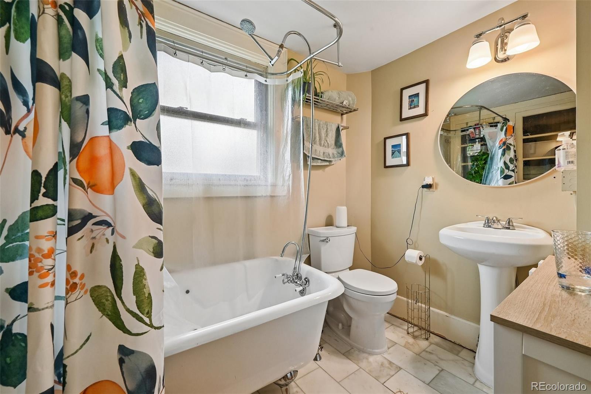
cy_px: 197
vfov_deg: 81.2
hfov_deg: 104.3
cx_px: 296
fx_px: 230
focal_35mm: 14
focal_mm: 14
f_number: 10
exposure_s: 1/25
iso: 400
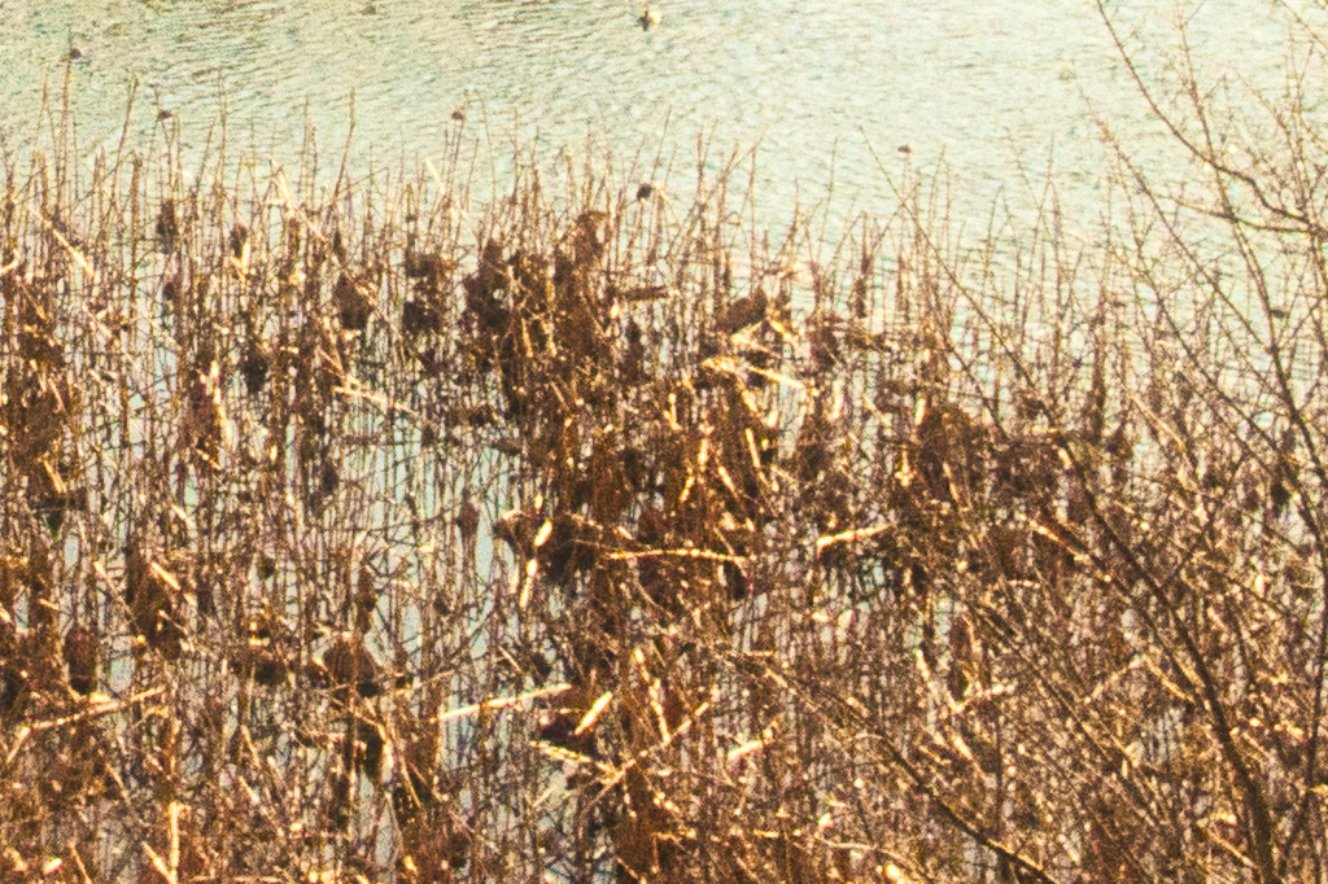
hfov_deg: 9.7
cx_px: -74
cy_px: -351
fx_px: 7781
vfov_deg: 6.4
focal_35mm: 211
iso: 2500
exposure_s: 1/800
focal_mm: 24
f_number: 9
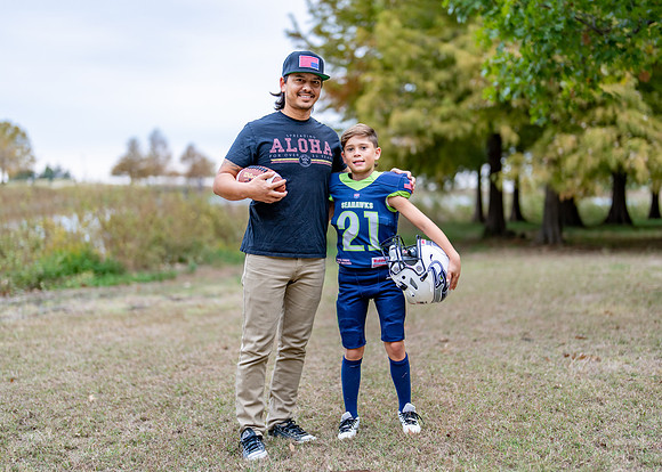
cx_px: 332
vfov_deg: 25.2
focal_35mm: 56
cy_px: 247
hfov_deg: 34.7
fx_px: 1058
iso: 100
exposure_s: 1/400
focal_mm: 50
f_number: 1.2
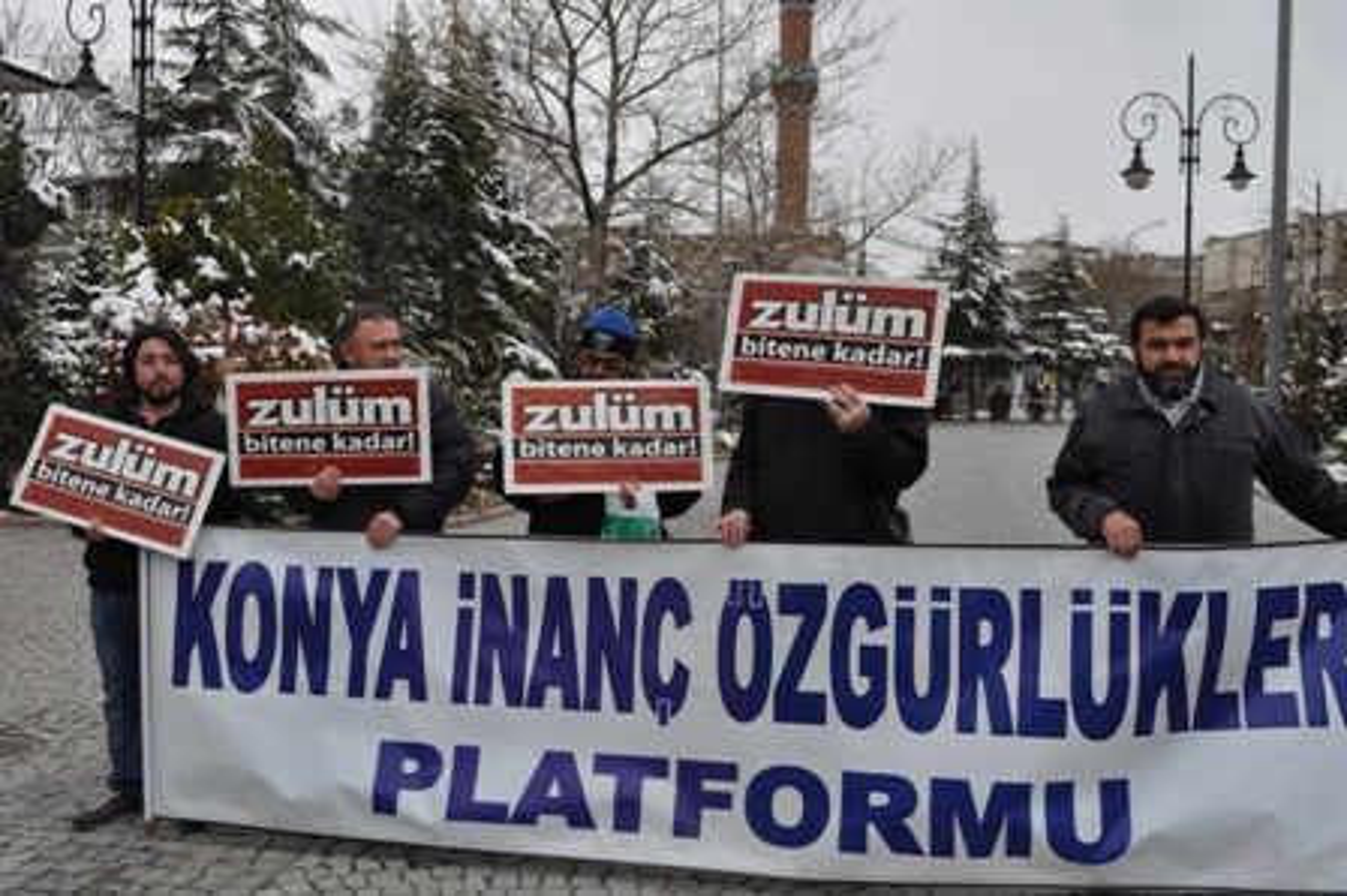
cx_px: 674
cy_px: 448
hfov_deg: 53.2
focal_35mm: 36
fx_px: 1346
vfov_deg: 36.8
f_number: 10
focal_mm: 24
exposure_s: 1/400
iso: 200
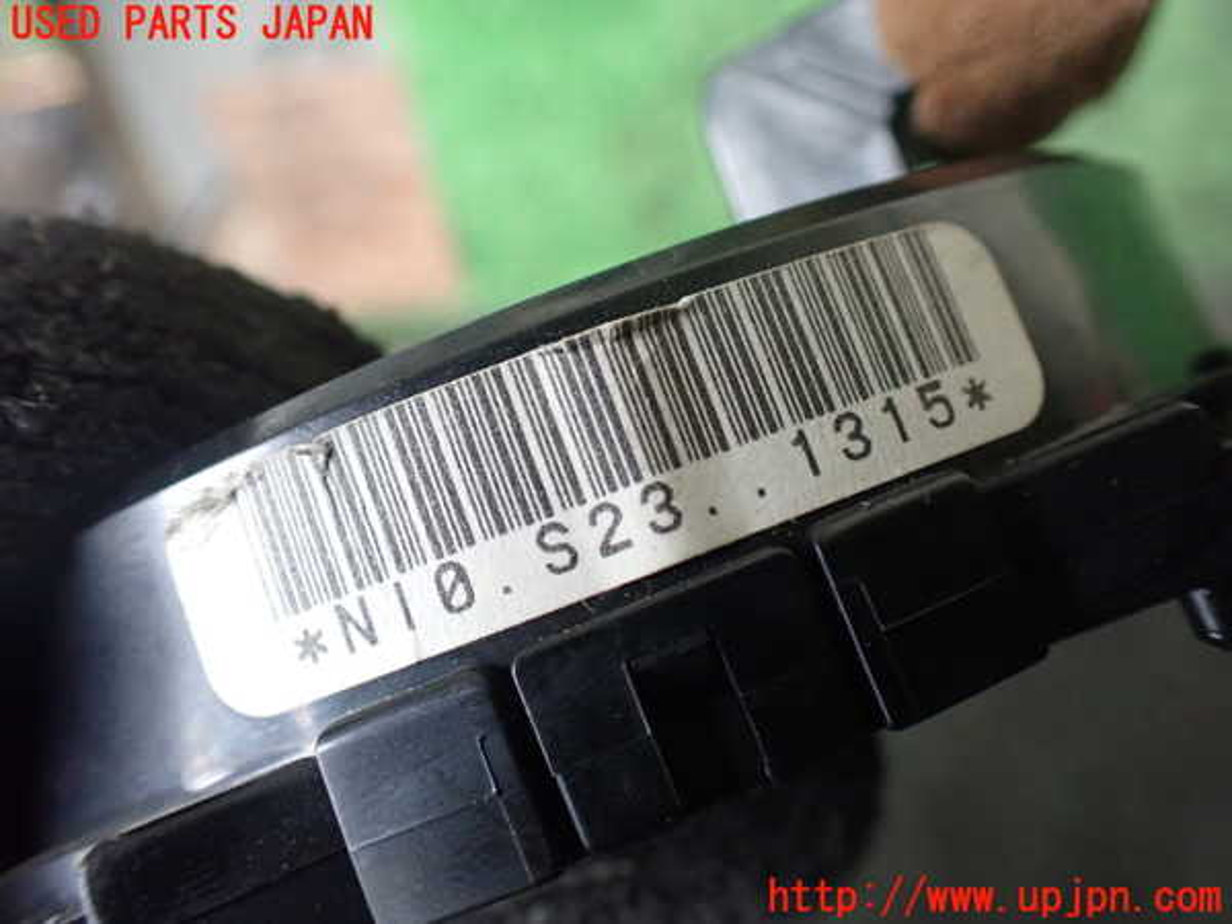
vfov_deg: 46.8
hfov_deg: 60.0
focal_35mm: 30
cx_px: 616
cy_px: 462
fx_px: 1068
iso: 800
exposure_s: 1/125
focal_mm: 5.4
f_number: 2.3
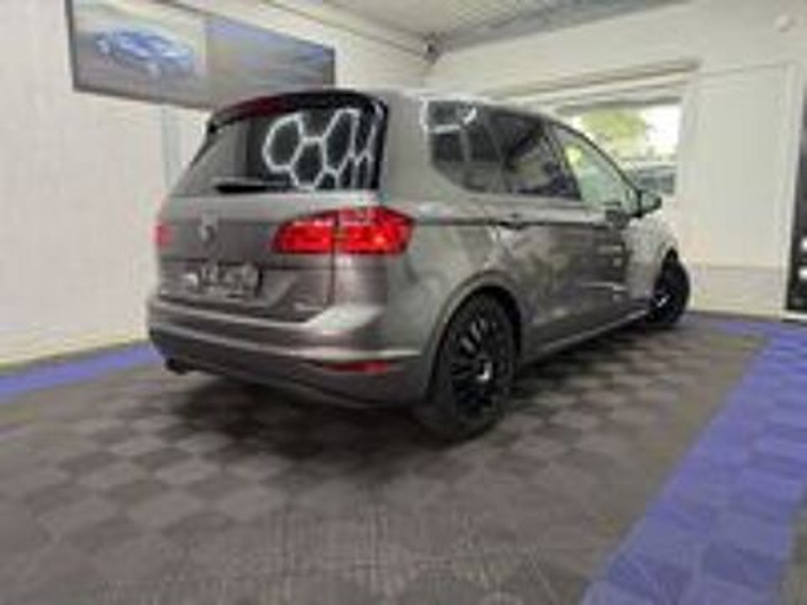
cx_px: 404
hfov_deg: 71.6
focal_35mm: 24
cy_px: 302
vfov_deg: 56.8
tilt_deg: -9.5
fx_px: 560
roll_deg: +0.0
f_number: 1.78
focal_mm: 6.76
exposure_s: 1/50
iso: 125
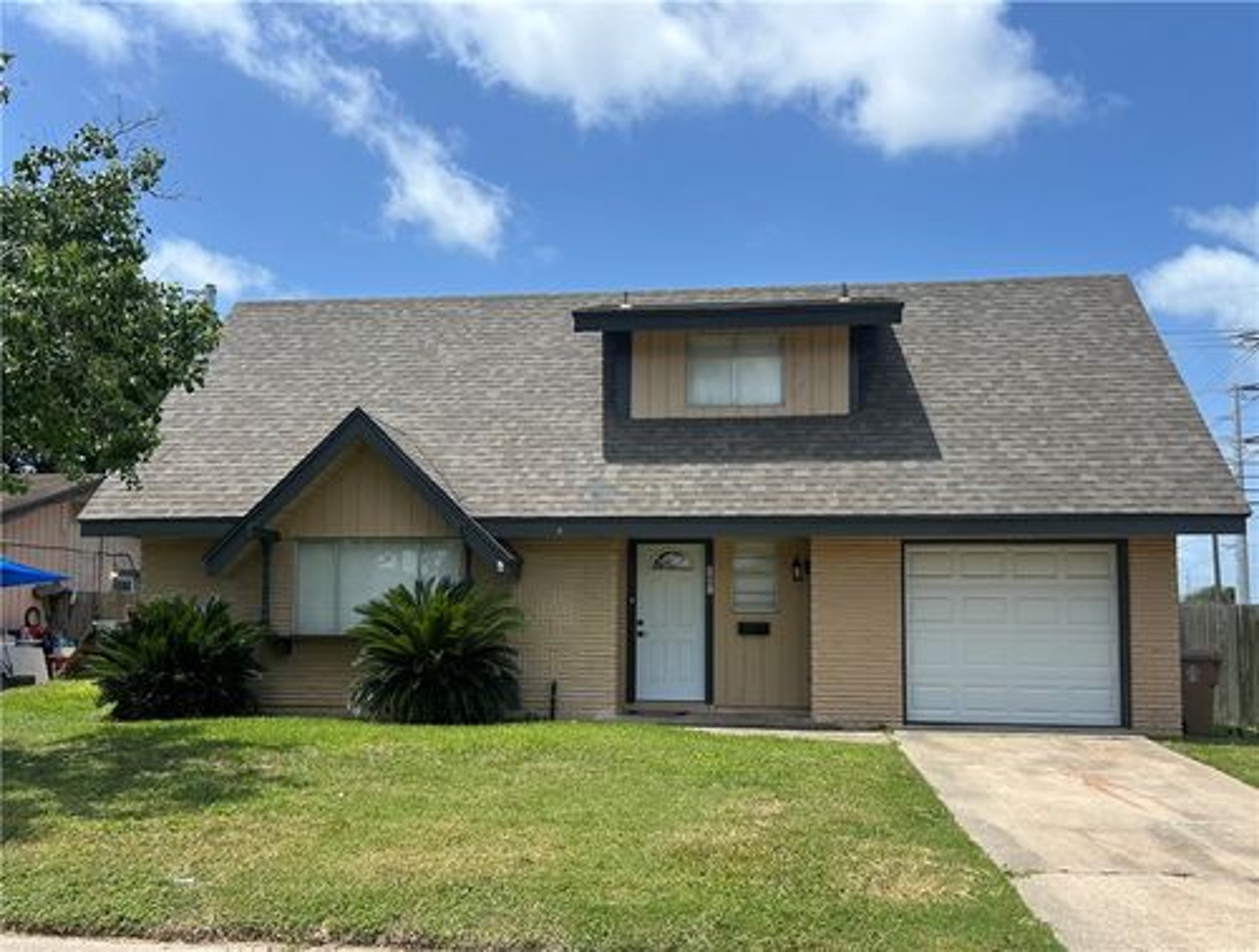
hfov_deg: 67.2
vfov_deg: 53.3
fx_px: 948
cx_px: 630
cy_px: 476
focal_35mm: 26
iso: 50
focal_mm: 5.7
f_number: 1.5
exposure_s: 1/4444
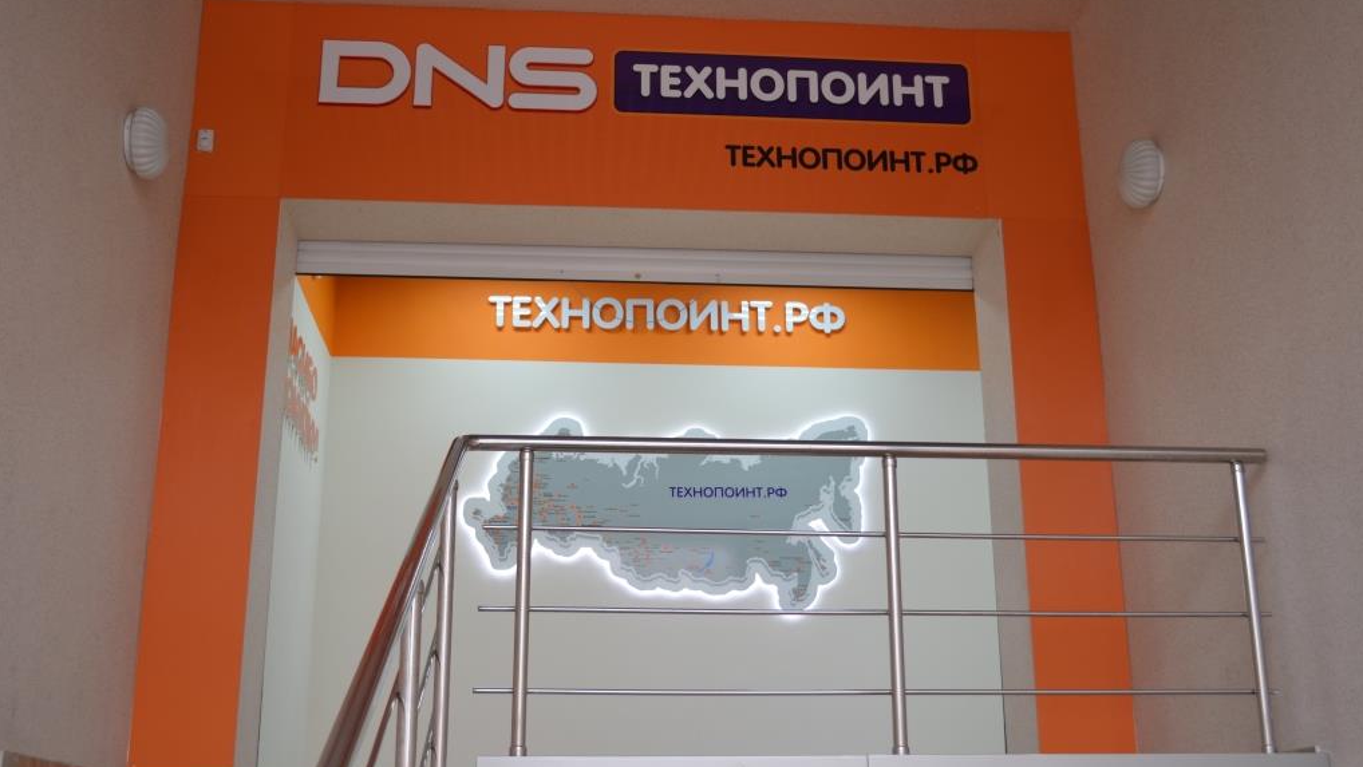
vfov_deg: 29.0
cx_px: 683
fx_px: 1482
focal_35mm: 41
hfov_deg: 49.4
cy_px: 380
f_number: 4.2
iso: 400
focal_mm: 26
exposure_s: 1/60
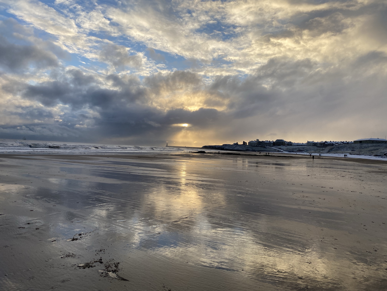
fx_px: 291
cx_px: 194
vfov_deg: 53.1
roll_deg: -3.7
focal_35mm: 26
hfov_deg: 67.3
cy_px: 146
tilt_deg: -1.7
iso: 32
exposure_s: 1/2625
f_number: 1.8
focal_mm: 4.25
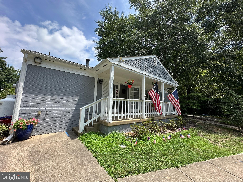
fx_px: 98
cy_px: 91
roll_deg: -2.4
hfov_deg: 102.1
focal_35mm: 14
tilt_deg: +7.9
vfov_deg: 85.7
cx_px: 122
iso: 50
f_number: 2.2
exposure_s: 1/1092
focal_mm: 2.22
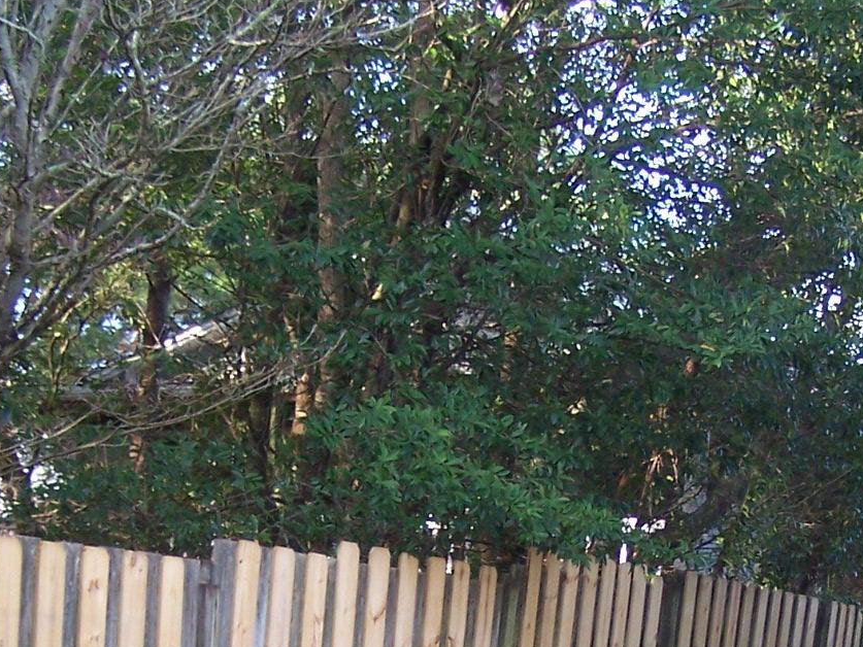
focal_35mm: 93
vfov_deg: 15.4
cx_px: 612
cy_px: 736
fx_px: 2319
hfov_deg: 21.0
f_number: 2.8
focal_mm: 6.3
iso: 140
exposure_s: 1/125
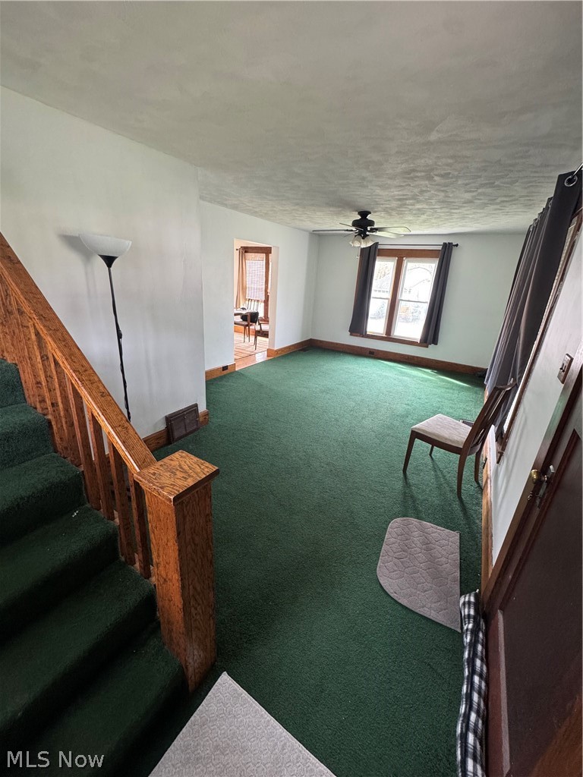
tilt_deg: -21.1
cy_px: 388
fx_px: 314
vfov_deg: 102.1
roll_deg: -3.6
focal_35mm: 14
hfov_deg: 85.7
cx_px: 292
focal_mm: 2.22
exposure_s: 1/99
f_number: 2.2
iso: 250
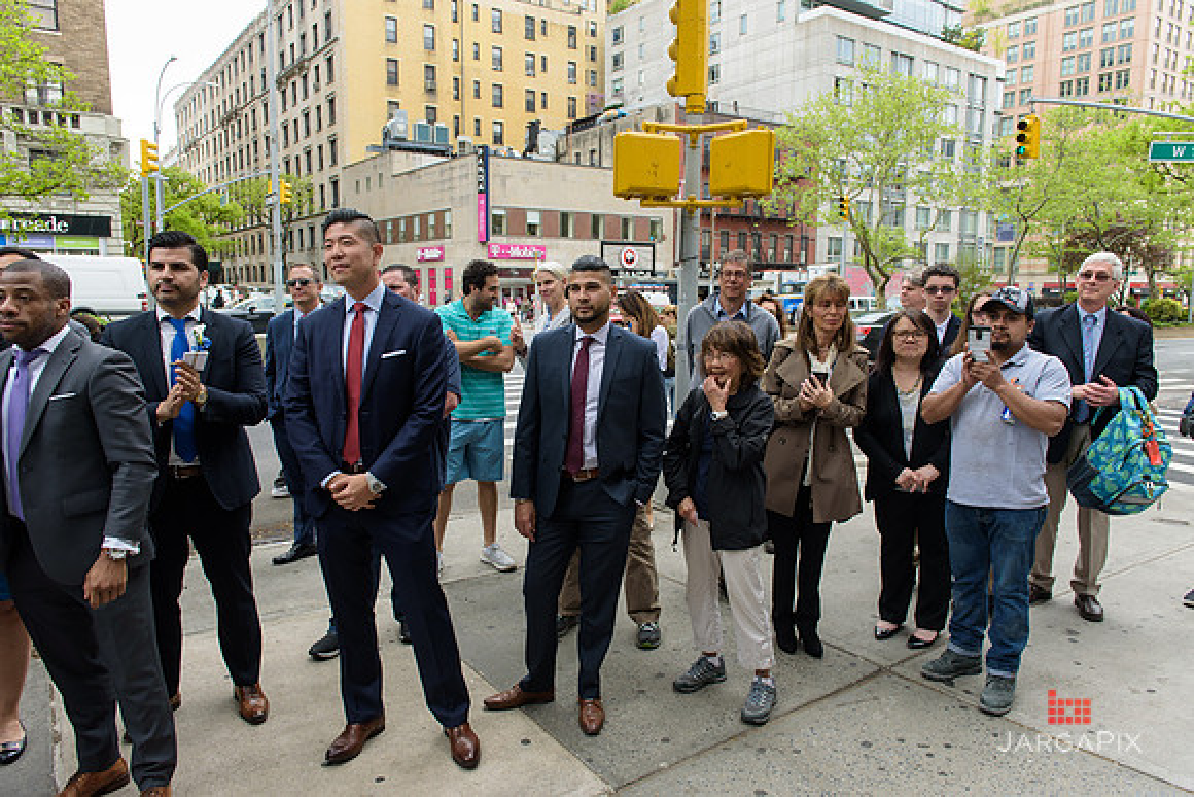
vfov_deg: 53.2
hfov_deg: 73.7
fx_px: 796
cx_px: 597
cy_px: 398
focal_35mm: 24
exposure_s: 1/250
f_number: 5
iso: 200
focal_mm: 24
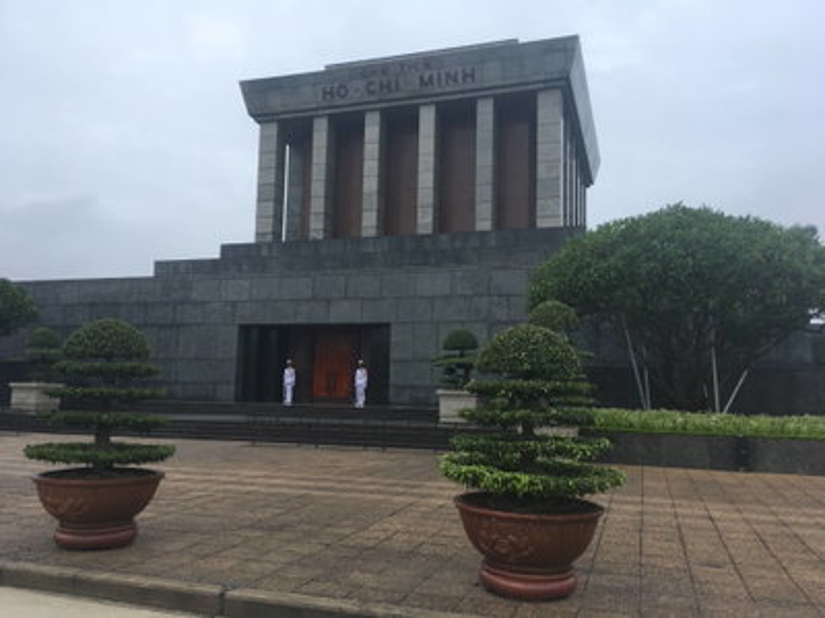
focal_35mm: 29
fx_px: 691
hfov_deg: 61.7
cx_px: 412
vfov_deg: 48.2
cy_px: 309
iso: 25
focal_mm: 4.15
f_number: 2.2
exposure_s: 1/810
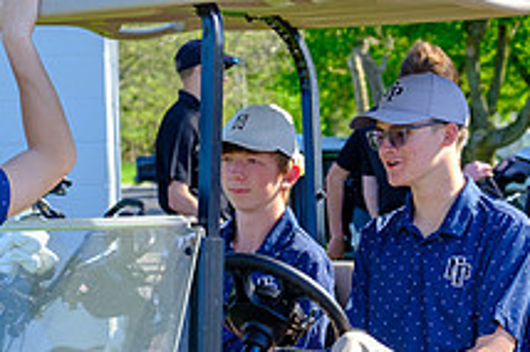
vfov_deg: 6.2
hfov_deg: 9.4
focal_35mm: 220
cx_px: 282
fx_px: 3234
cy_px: 279
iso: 250
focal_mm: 54.1
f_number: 5
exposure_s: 1/200
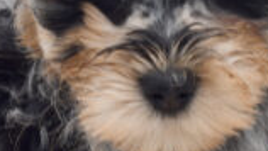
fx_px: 2118
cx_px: 122
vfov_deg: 4.1
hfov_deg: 7.2
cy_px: 131
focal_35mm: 298
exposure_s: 1/250
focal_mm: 50
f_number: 5.6
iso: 320
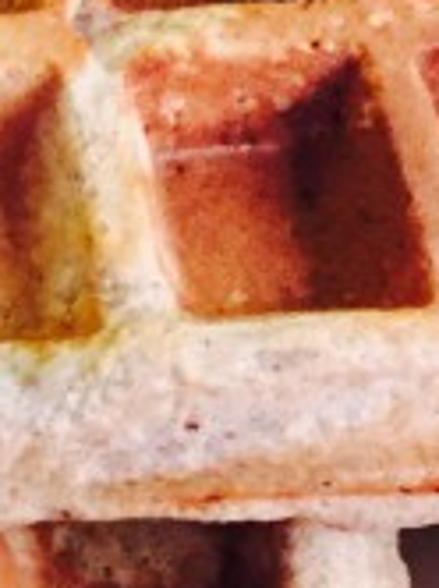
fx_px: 3035
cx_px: -343
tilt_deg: -65.4
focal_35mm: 179
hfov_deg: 8.0
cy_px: 216
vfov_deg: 11.1
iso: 250
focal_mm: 4.15
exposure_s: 1/15
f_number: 2.2
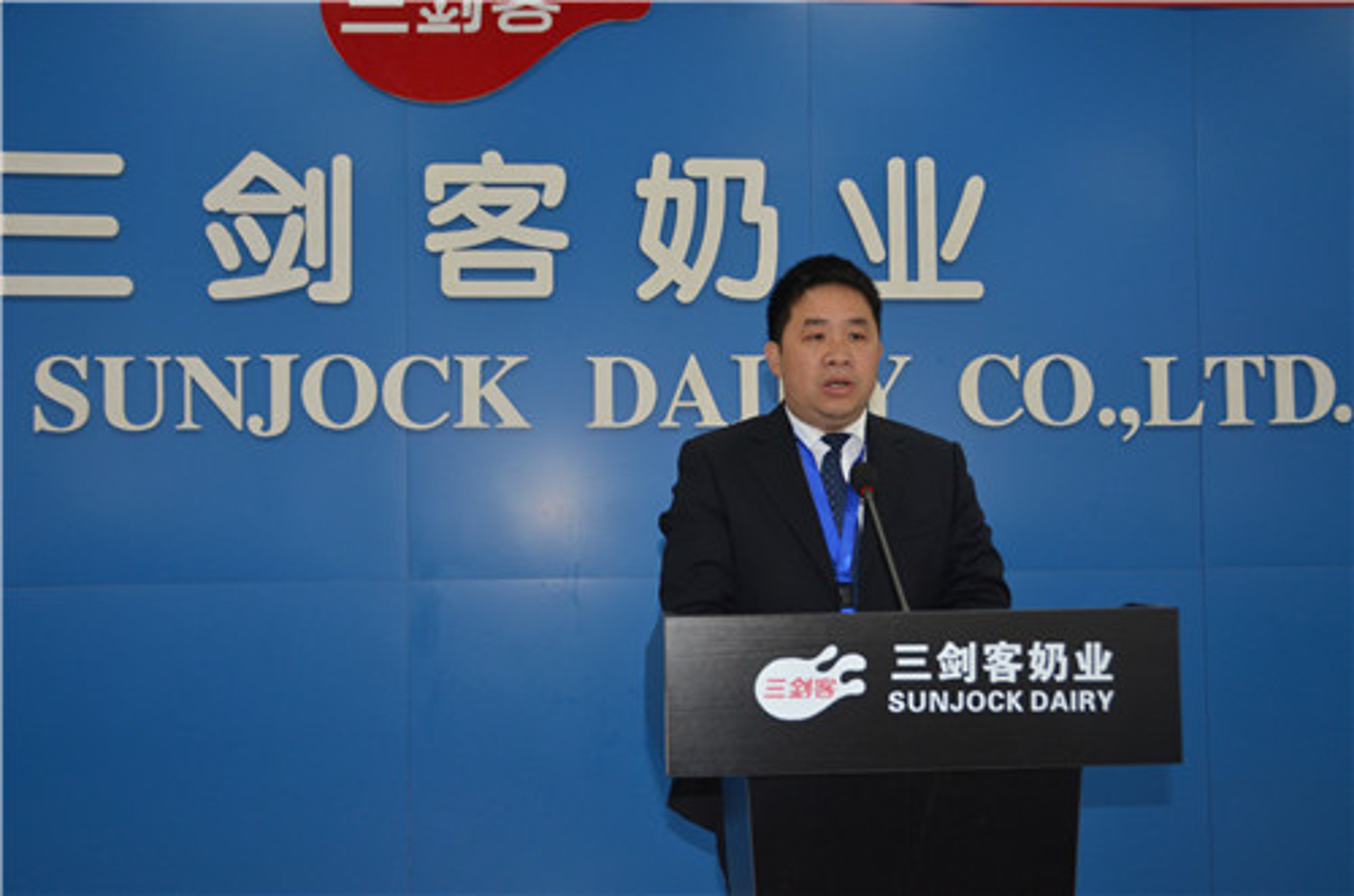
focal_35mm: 39
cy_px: 448
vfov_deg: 34.1
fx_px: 1464
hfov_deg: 49.6
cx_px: 677
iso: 800
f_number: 4
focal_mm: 26
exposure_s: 1/60
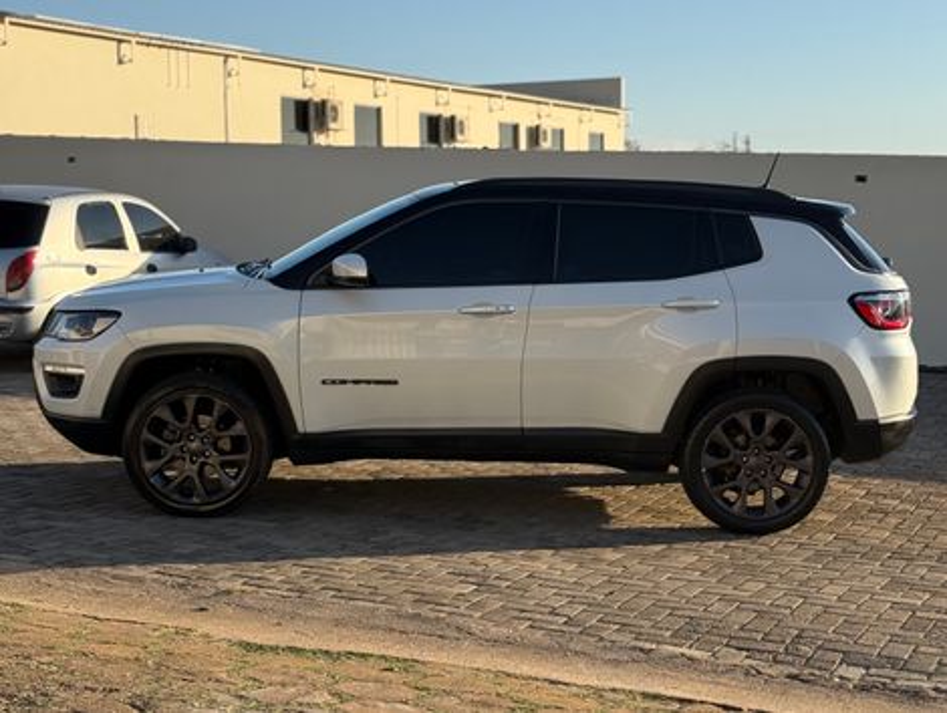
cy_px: 356
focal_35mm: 48
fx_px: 1315
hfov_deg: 39.6
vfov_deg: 30.3
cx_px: 474
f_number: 1.78
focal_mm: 6.76
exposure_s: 1/3378
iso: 64
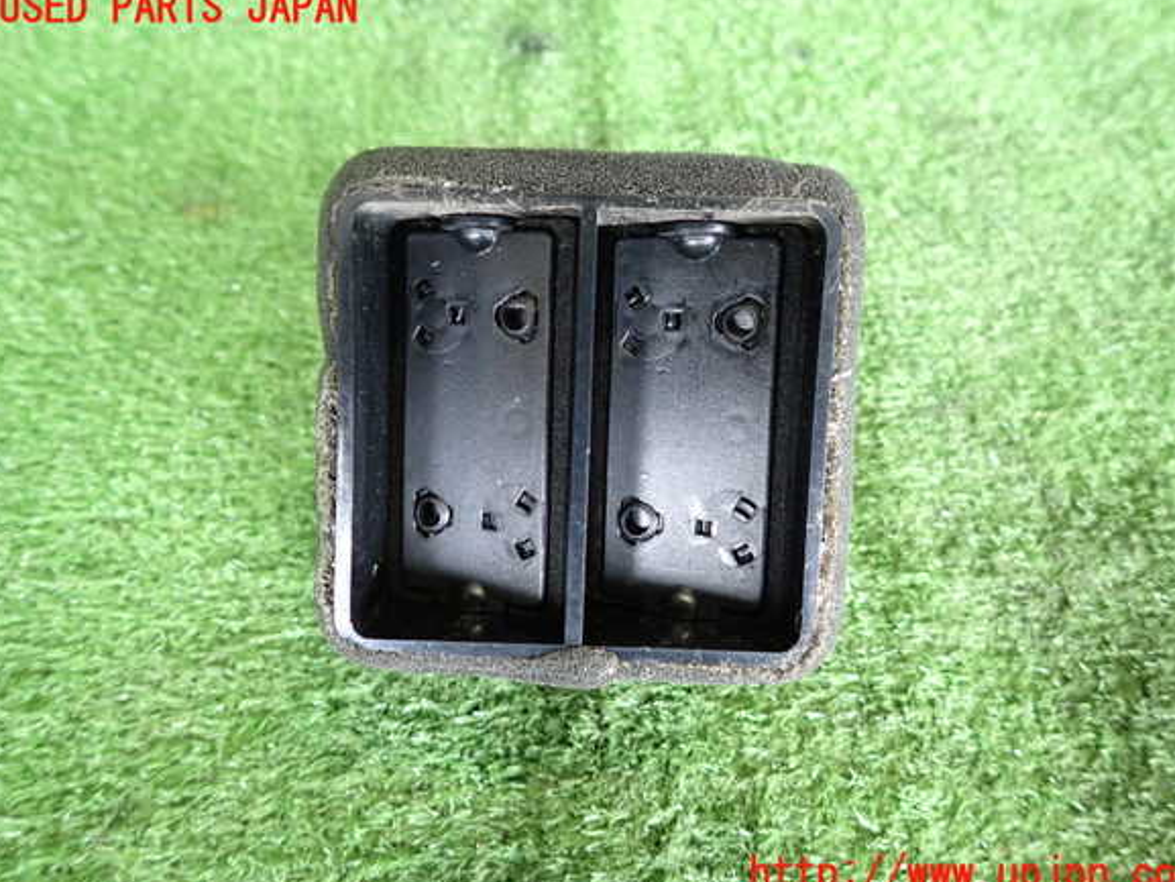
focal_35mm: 26
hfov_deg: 67.3
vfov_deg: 53.1
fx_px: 883
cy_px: 442
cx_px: 599
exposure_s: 1/30
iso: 400
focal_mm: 4.5
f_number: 2
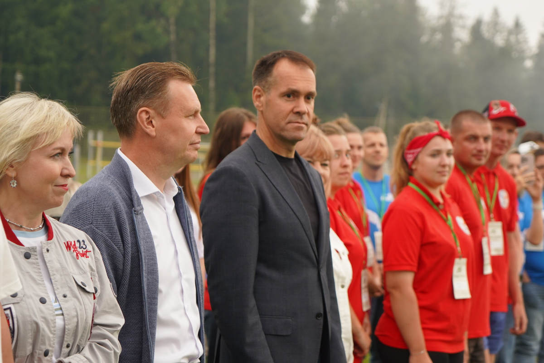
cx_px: 272
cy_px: 182
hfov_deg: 28.8
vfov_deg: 19.5
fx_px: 1058
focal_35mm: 70
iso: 500
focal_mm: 70
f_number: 4.5
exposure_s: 1/320
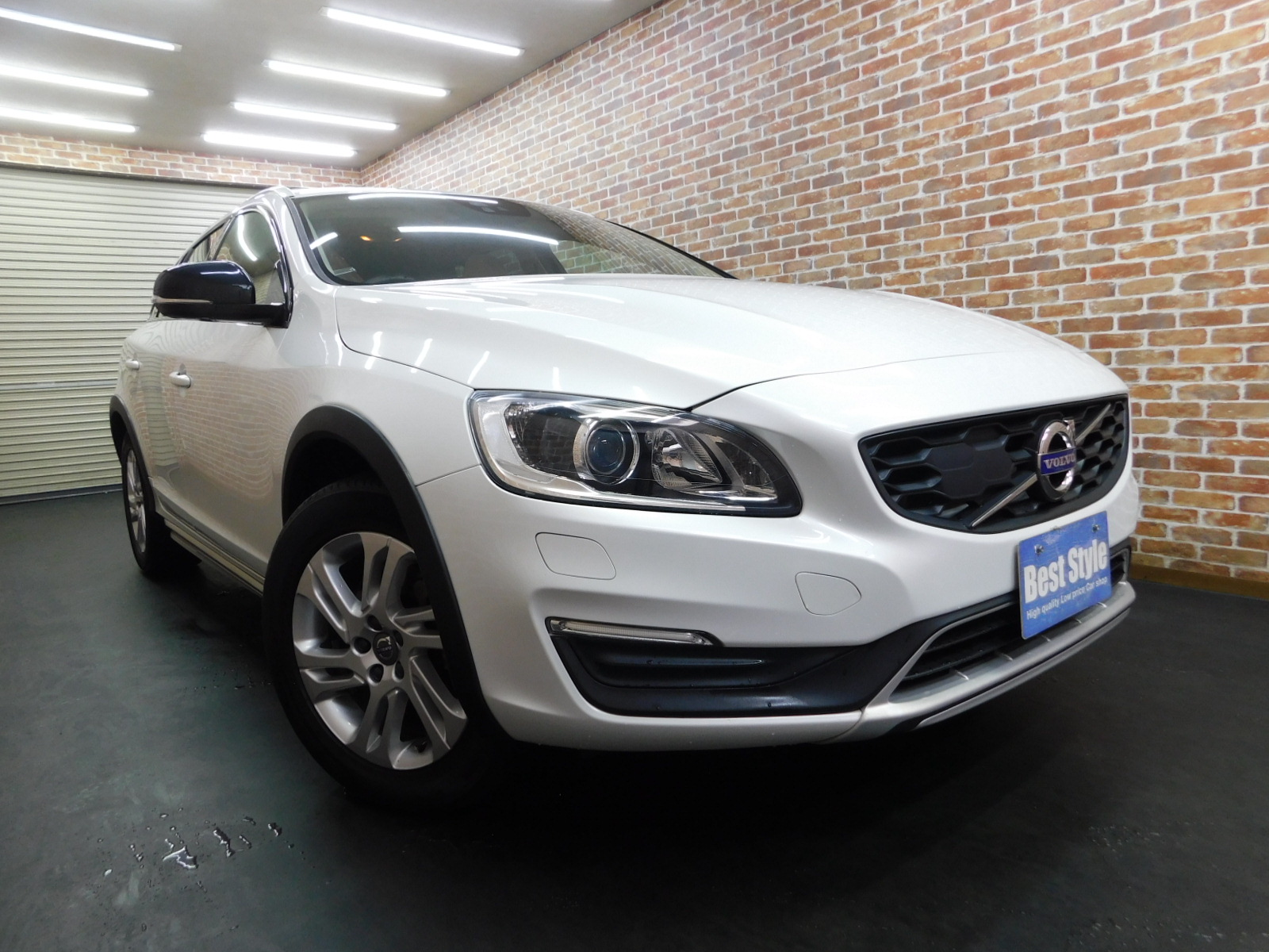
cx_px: 634
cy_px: 476
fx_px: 843
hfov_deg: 73.9
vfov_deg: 58.9
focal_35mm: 23
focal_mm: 4
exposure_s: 1/30
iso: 160
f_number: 3
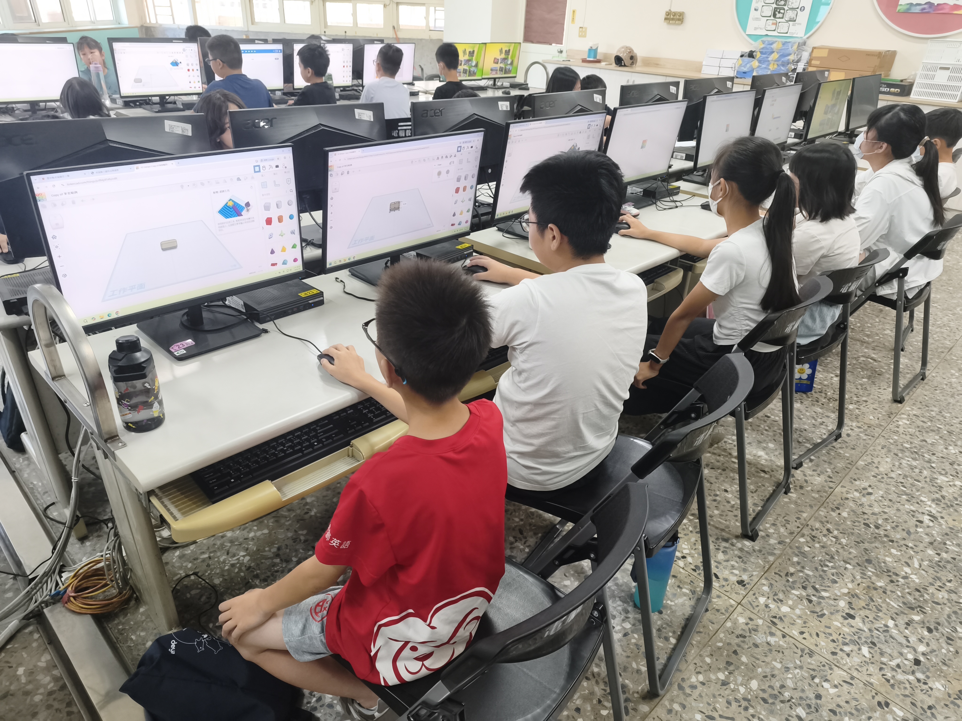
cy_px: 360
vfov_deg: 58.9
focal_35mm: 23
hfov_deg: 73.9
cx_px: 481
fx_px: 639
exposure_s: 1/120
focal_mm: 6.45
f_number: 1.62
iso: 320
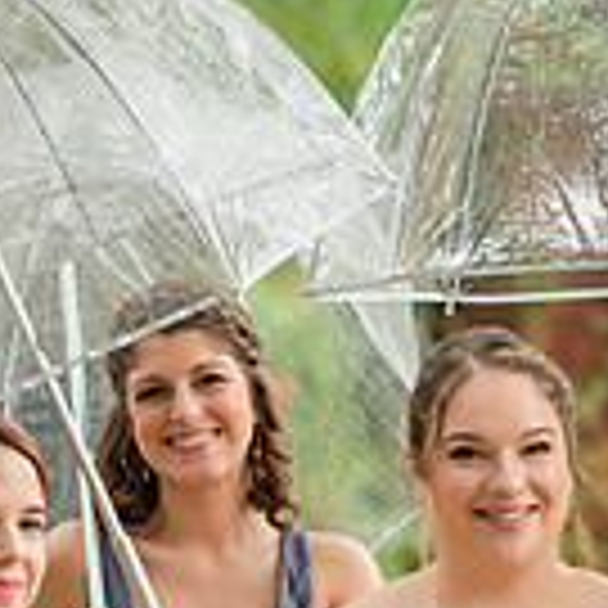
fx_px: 9220
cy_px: 862
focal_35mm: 464
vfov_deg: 3.8
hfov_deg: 3.8
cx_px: 698
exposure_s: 1/125
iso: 320
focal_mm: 85
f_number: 2.5
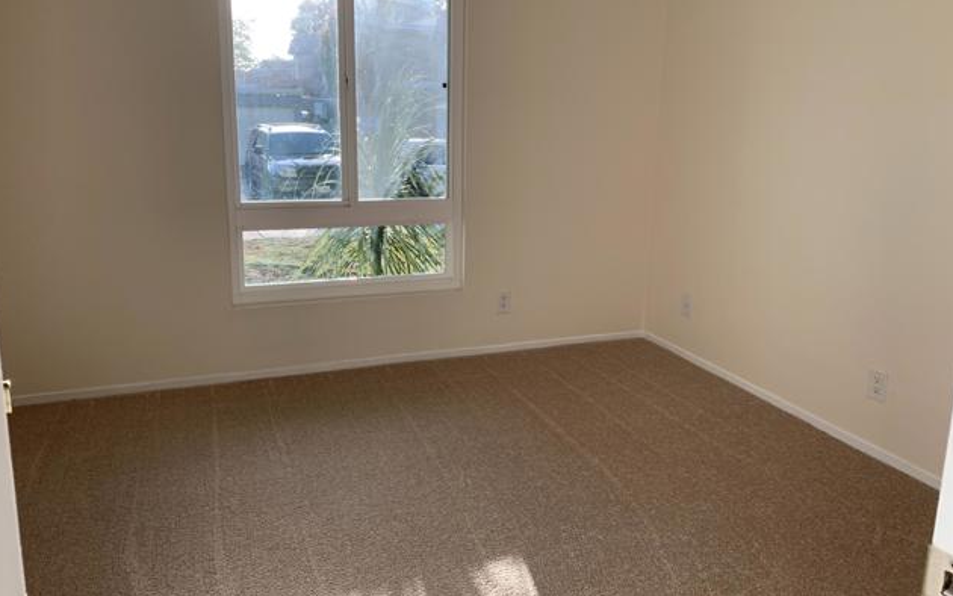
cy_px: 262
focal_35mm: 28
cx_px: 475
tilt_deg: -12.7
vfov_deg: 44.5
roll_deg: -1.5
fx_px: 727
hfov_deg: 66.5
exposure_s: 1/146
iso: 25
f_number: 1.8
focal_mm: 4.25
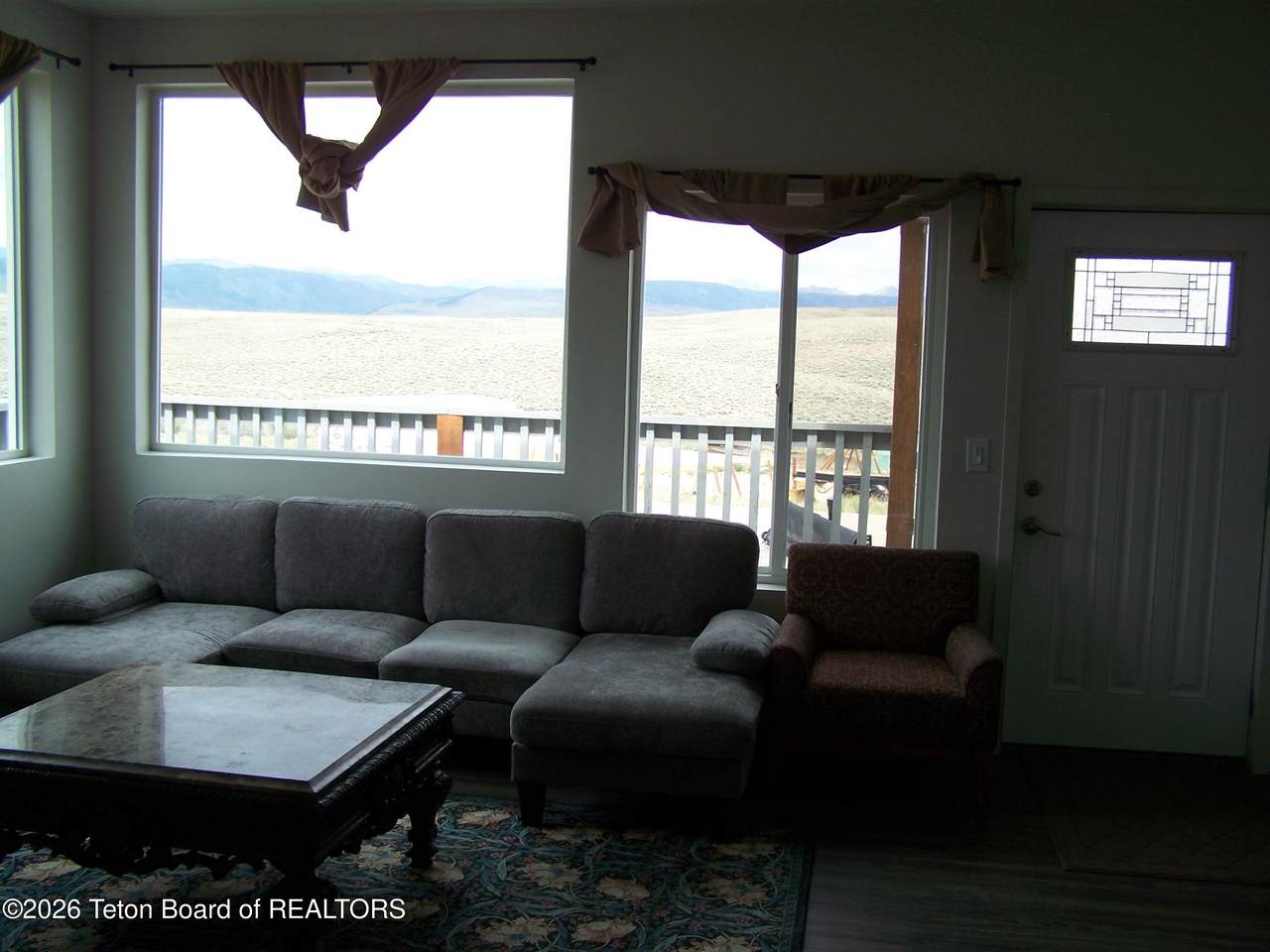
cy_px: 476
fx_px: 1394
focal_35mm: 38
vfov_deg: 37.7
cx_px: 635
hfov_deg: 49.0
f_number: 2.8
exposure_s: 1/160
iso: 64
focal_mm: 6.3
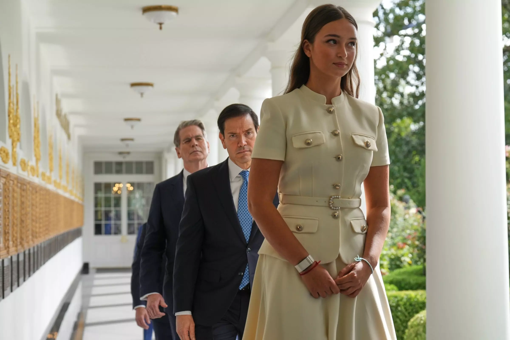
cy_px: 170
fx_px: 992
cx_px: 255
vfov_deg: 19.5
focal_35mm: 70
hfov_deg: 28.8
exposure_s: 1/500
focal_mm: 70
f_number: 5
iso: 400
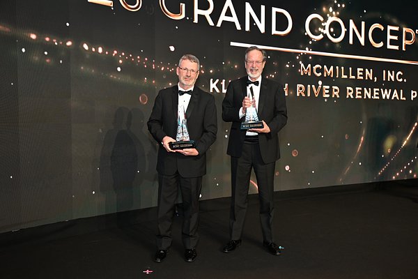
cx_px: 209
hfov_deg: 58.7
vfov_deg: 41.1
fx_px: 372
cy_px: 140
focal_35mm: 32
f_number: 3.5
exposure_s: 1/125
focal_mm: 32
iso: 1000
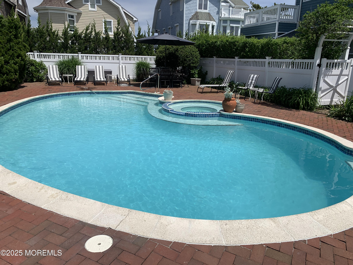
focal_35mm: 26
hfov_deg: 67.3
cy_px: 132
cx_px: 176
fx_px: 265
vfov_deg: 53.1
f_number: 1.8
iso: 25
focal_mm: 4.25
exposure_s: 1/4902
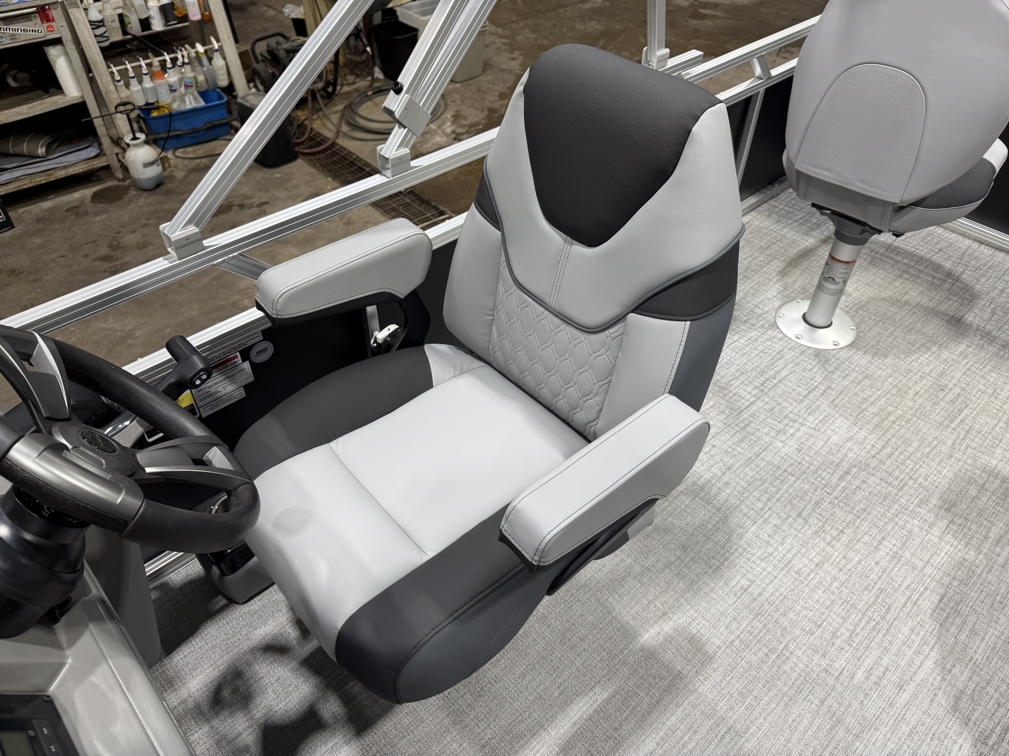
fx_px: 700
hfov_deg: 71.6
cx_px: 504
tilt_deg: -42.0
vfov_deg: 56.8
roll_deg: +2.4
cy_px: 378
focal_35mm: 24
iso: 100
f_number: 1.78
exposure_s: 1/120
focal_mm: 6.76
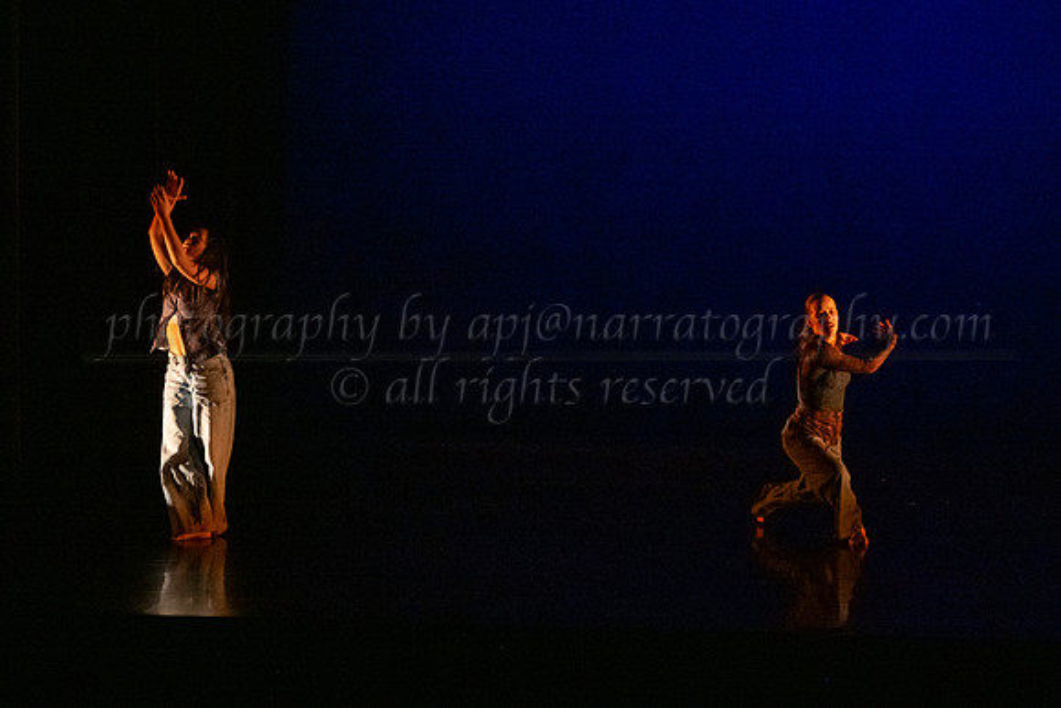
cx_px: 660
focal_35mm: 93
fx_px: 2749
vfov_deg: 14.7
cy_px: 335
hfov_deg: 21.8
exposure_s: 1/250
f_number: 2.8
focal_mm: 75
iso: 3200
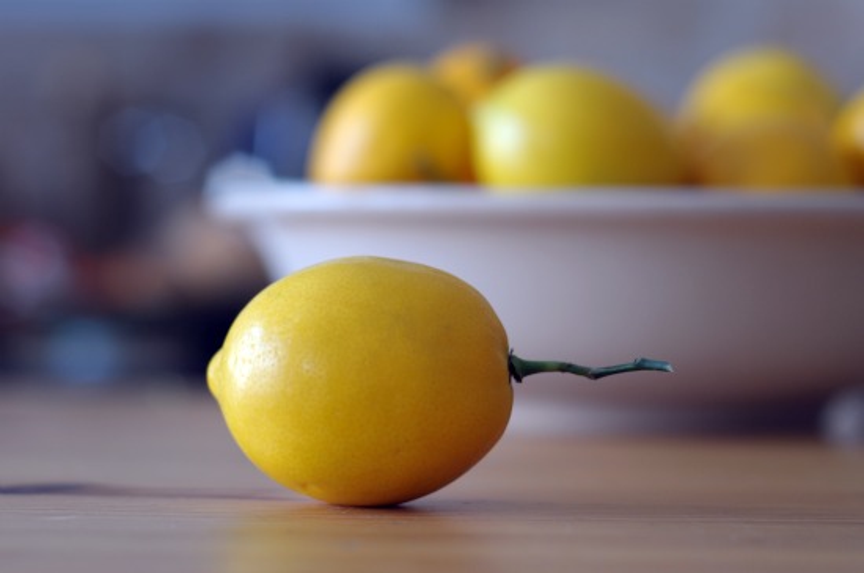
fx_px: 1797
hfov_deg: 27.0
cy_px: 286
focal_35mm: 75
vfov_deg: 18.1
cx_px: 432
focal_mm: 50
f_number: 2.8
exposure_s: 1/125
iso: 200
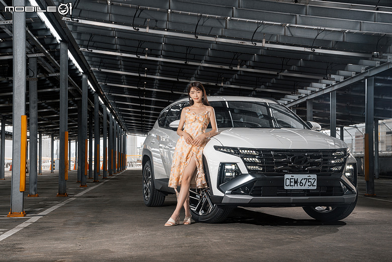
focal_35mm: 62
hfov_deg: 32.4
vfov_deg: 21.9
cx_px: 196
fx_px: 675
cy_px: 131
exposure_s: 1/50
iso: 400
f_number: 5.6
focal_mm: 62
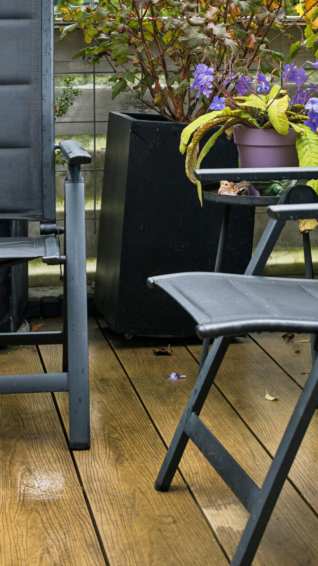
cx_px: 159
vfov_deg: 23.0
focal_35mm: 90
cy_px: 48
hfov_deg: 13.4
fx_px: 1349
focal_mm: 36
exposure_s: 1/160
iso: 320
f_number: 3.5
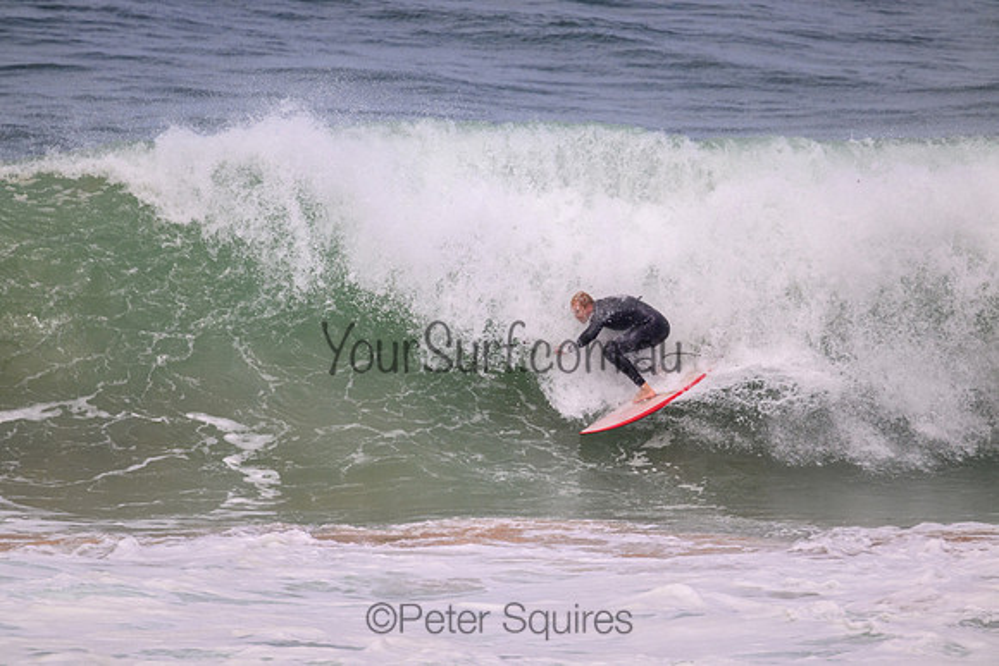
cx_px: 500
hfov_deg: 2.6
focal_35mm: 800
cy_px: 333
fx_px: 22204
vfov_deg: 1.7
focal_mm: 800
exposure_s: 1/2000
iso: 800
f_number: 11
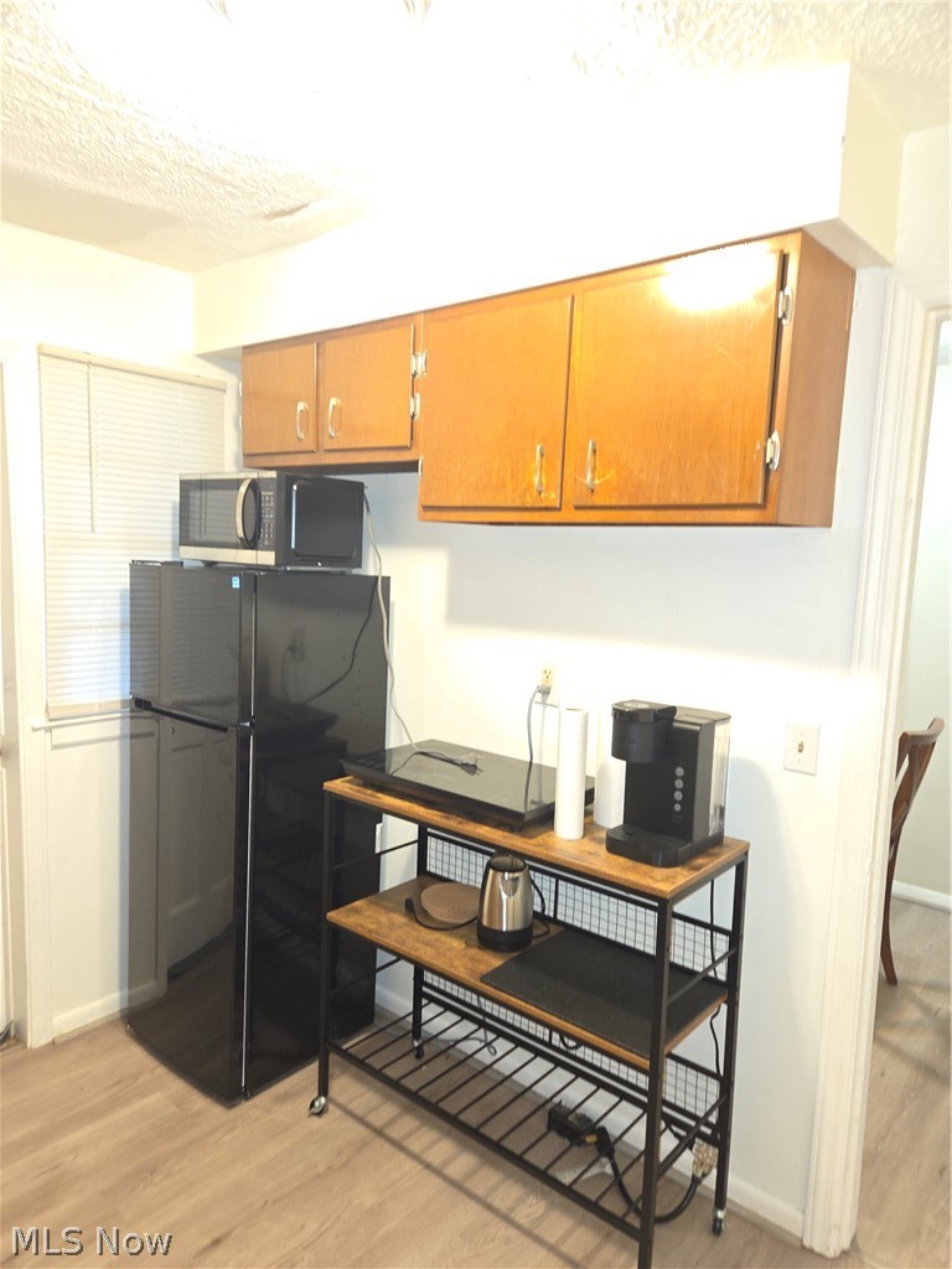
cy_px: 634
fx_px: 843
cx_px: 476
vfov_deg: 73.9
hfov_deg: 58.9
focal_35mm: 23
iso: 160
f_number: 1.8
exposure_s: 1/12
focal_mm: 5.4
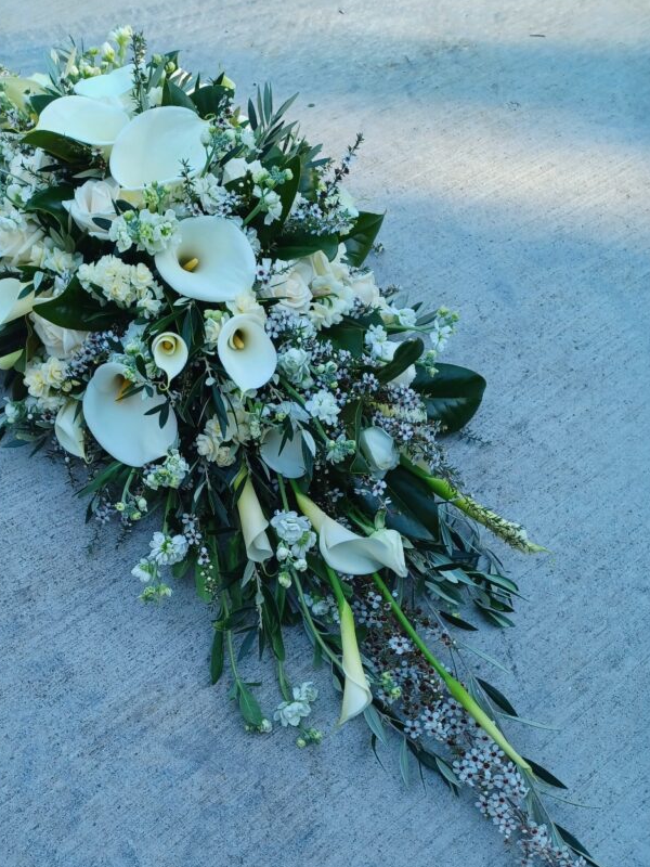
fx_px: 801
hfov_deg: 43.8
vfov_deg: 56.5
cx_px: 244
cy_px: 509
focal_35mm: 32
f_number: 1.8
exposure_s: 1/50
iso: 64
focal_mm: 4.6
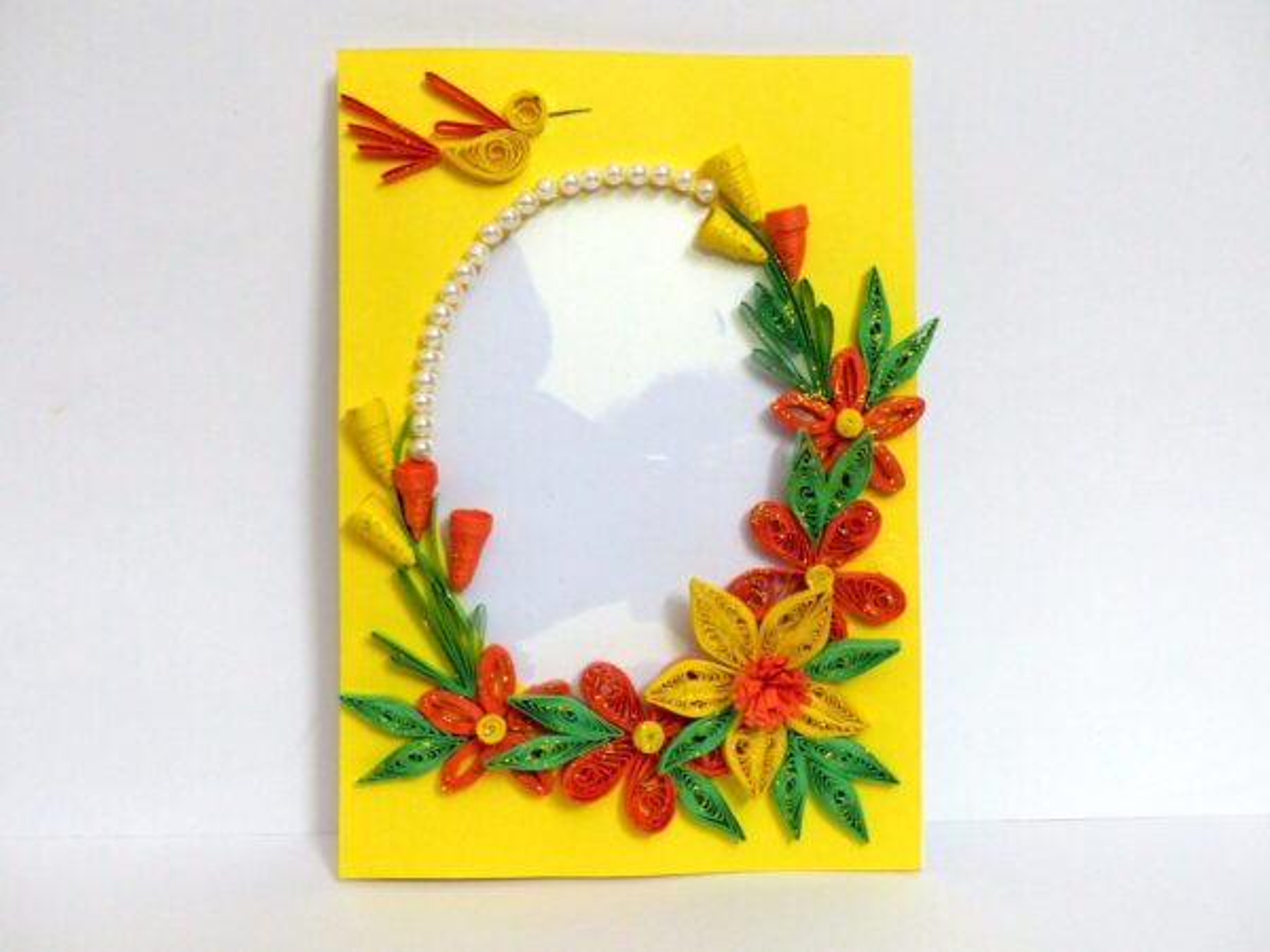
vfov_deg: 38.7
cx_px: 635
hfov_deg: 50.1
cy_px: 476
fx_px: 1357
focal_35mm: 37
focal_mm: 6.6
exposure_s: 1/25
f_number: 2.8
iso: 400
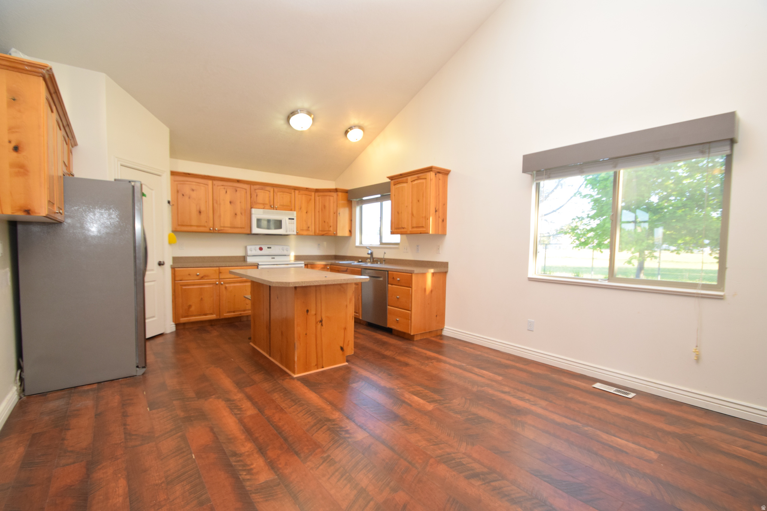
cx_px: 384
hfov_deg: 100.4
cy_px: 256
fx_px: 320
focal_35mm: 15
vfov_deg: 77.3
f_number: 5
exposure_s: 1/100
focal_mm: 10
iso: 800
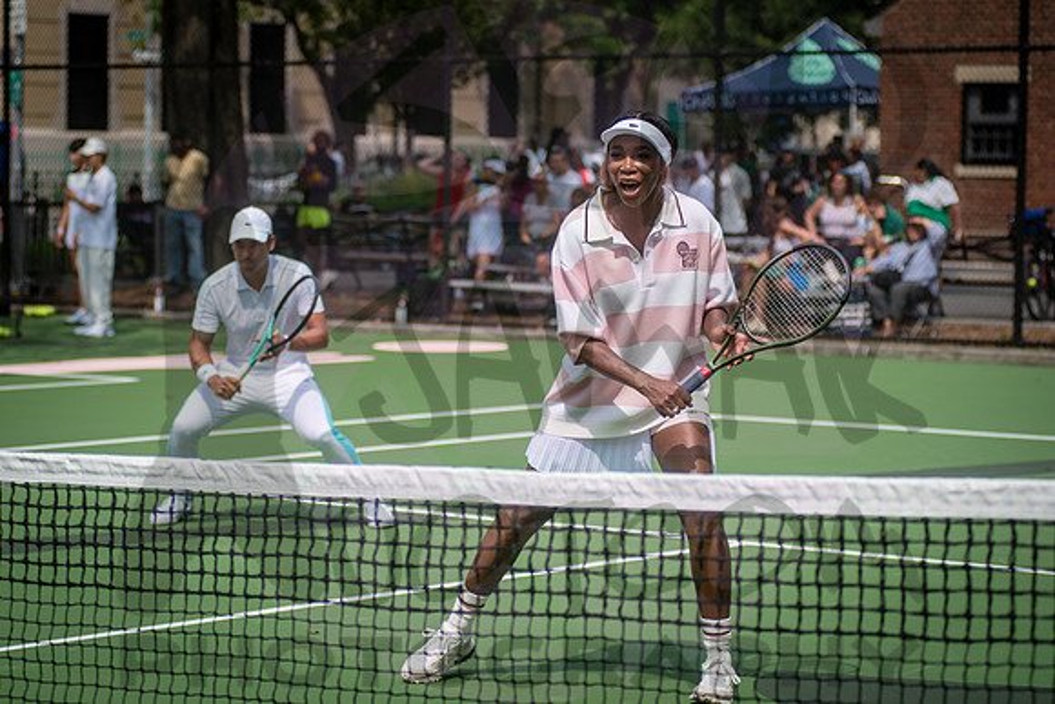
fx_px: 3216
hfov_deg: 18.6
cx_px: 505
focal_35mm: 110
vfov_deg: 12.5
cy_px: 284
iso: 160
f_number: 3.5
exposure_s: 1/2000
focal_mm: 92
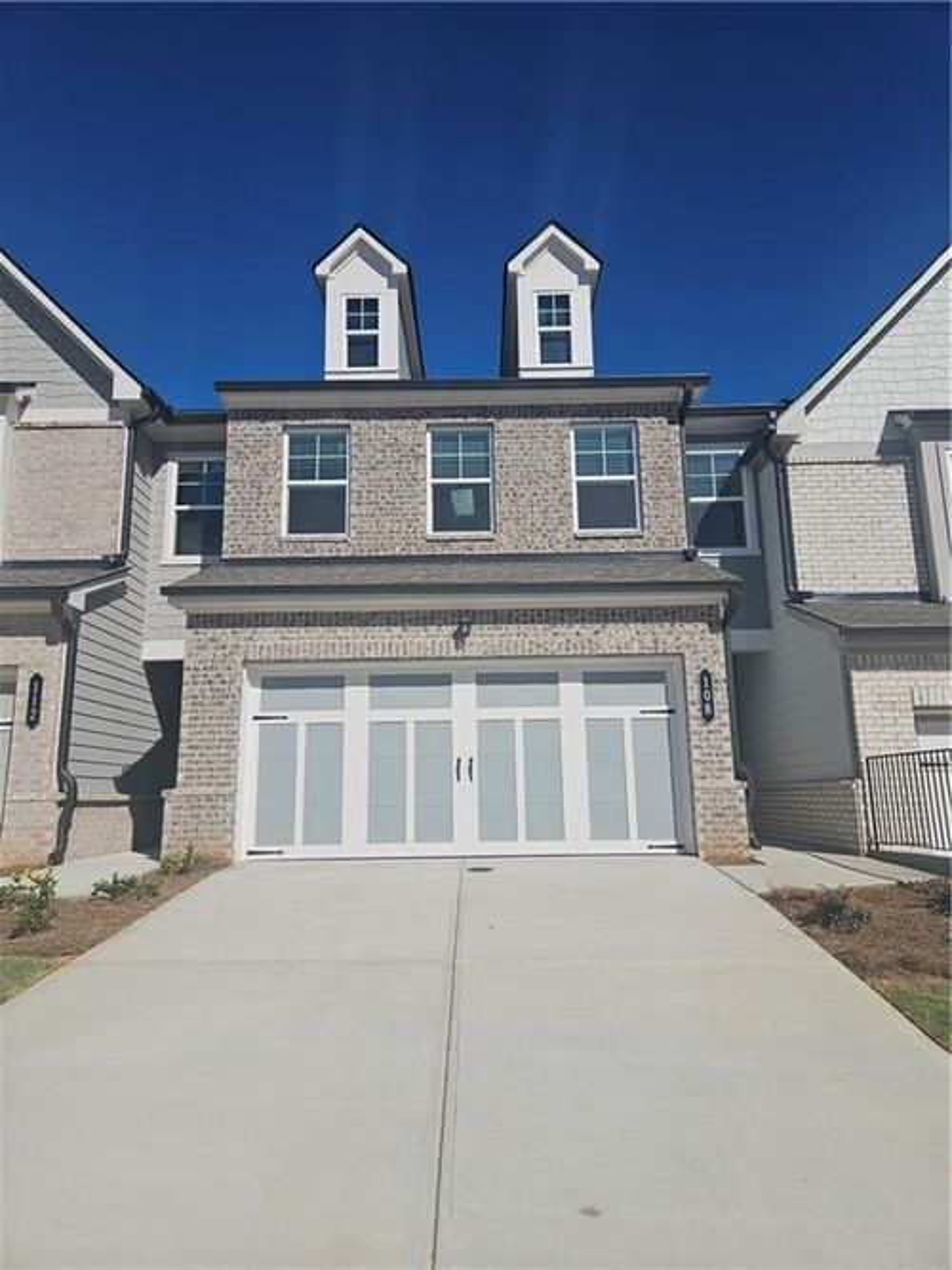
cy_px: 635
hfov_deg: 58.9
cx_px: 476
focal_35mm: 23
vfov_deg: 73.9
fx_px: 844
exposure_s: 1/4469
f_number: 1.8
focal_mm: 5.4
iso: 25
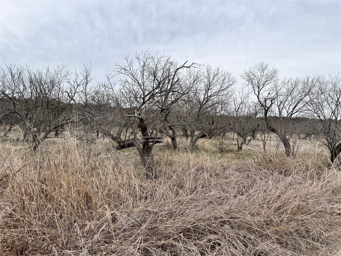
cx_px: 170
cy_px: 128
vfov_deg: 56.8
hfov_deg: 71.6
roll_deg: -2.3
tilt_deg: +0.3
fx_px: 236
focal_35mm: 24
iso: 80
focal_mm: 6.86
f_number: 1.78
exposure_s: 1/3597
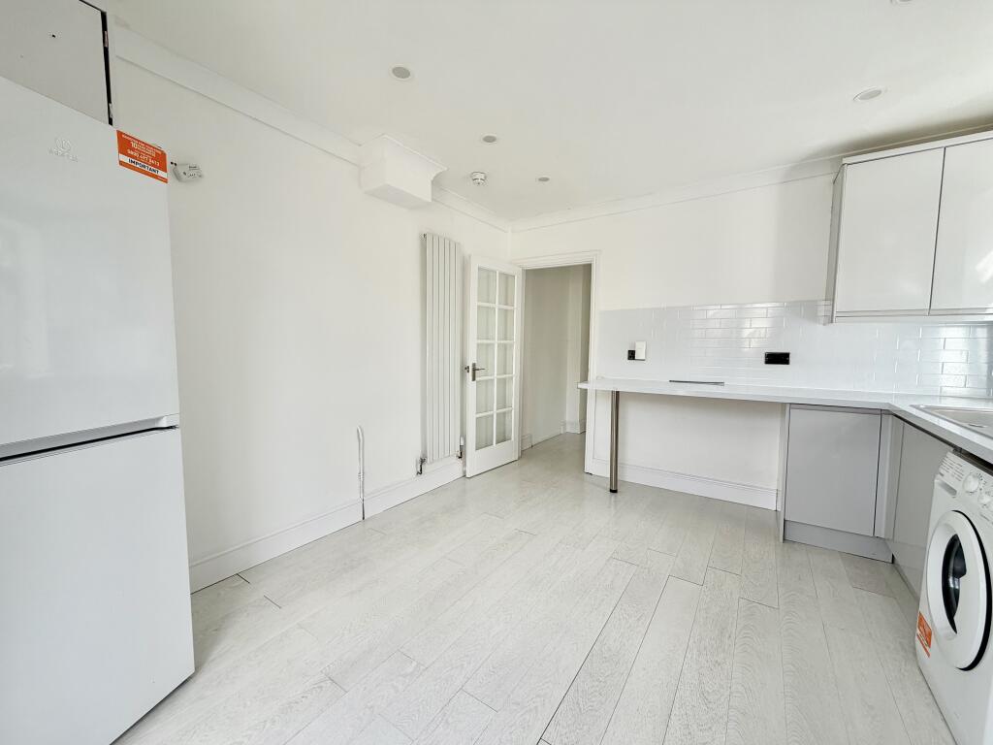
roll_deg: -0.2
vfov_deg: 85.7
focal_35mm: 14
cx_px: 496
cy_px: 372
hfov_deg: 102.1
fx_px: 402
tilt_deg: -4.3
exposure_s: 1/176
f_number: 2.2
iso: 40
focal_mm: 2.22
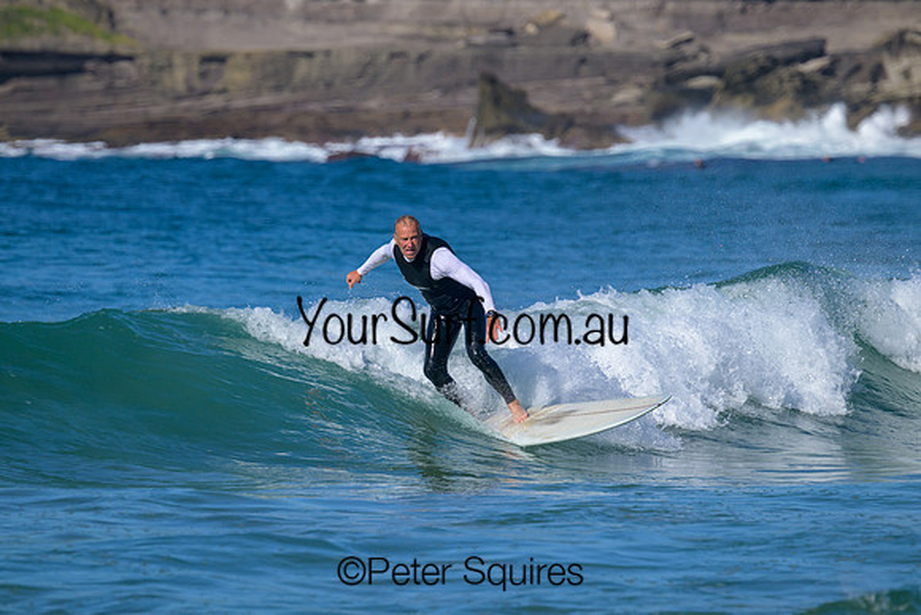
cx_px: 460
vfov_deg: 2.3
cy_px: 308
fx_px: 15609
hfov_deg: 3.4
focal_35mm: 610
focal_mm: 610
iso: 360
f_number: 11
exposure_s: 1/2000
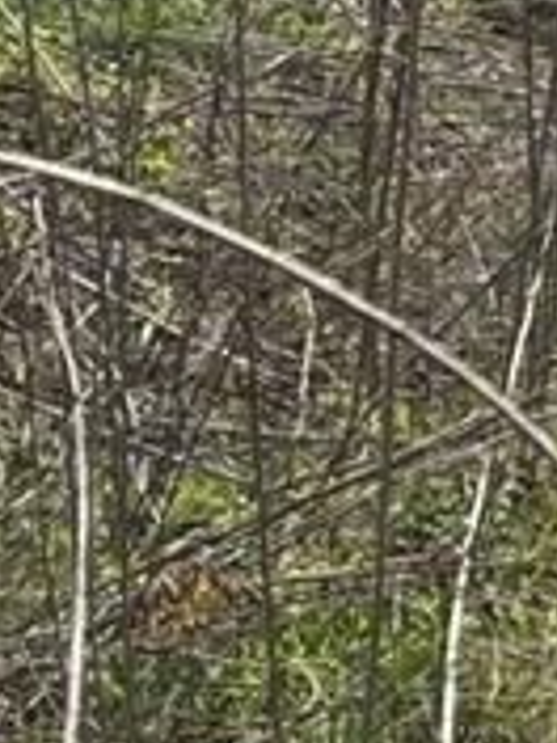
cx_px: 1004
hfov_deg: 6.9
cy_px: -827
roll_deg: -0.7
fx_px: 4484
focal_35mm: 209
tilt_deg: -2.5
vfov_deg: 8.8
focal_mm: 6.76
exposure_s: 1/4975
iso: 64
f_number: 1.78
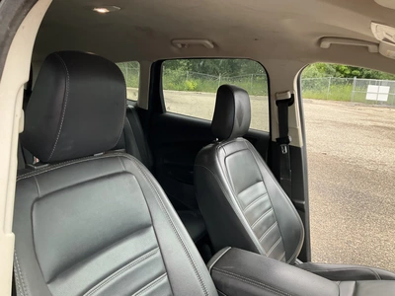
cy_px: 148
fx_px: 331
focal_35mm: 29
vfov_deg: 48.2
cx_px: 198
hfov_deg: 61.7
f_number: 1.8
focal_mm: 3
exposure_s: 1/122
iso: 64
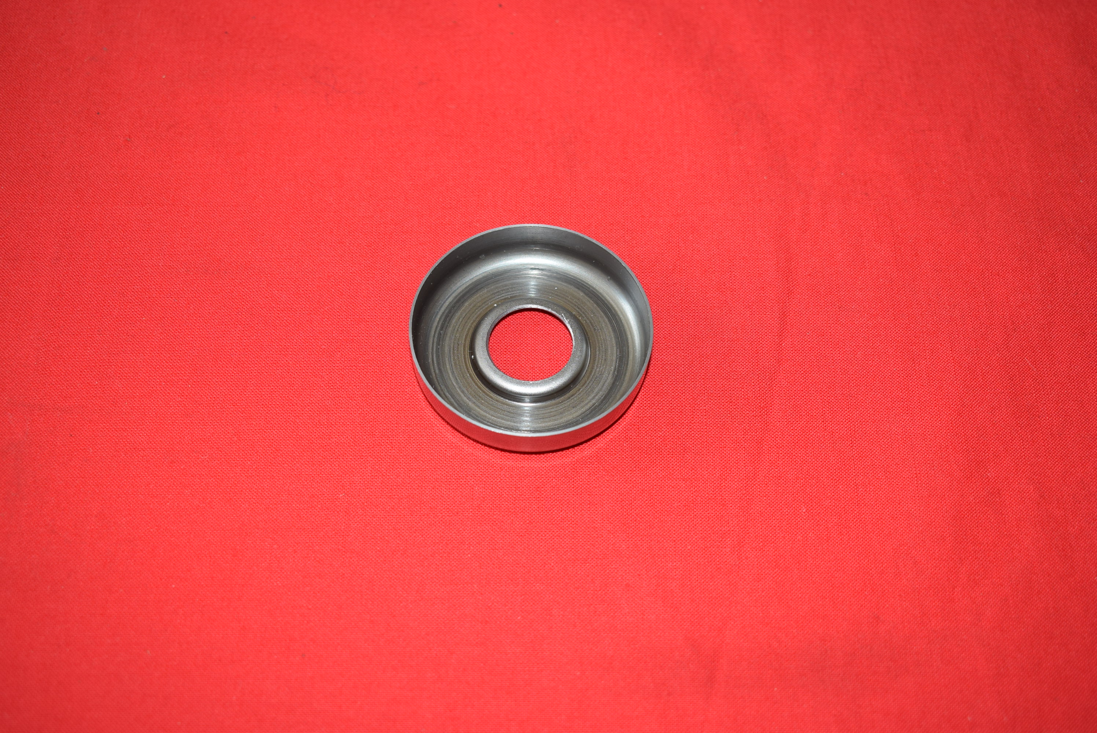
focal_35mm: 45
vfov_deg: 29.9
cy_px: 366
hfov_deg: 43.6
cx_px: 548
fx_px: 1372
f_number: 5.6
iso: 160
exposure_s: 1/60
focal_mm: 30
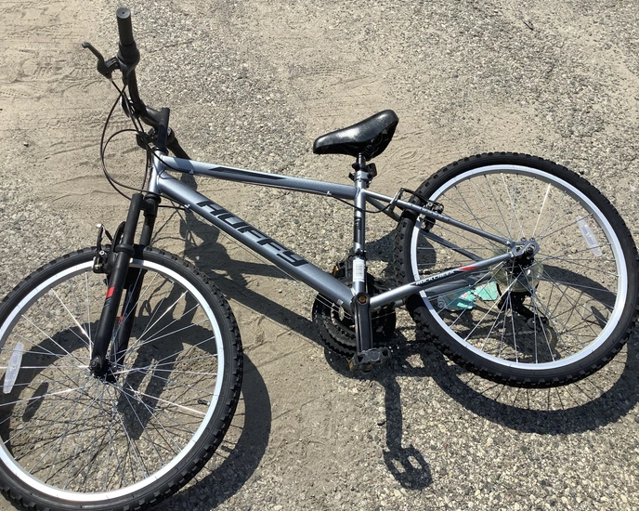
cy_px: 253
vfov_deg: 44.5
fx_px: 624
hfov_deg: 54.2
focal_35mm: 33
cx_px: 307
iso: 25
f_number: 2.4
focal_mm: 3.3
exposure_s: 1/1148
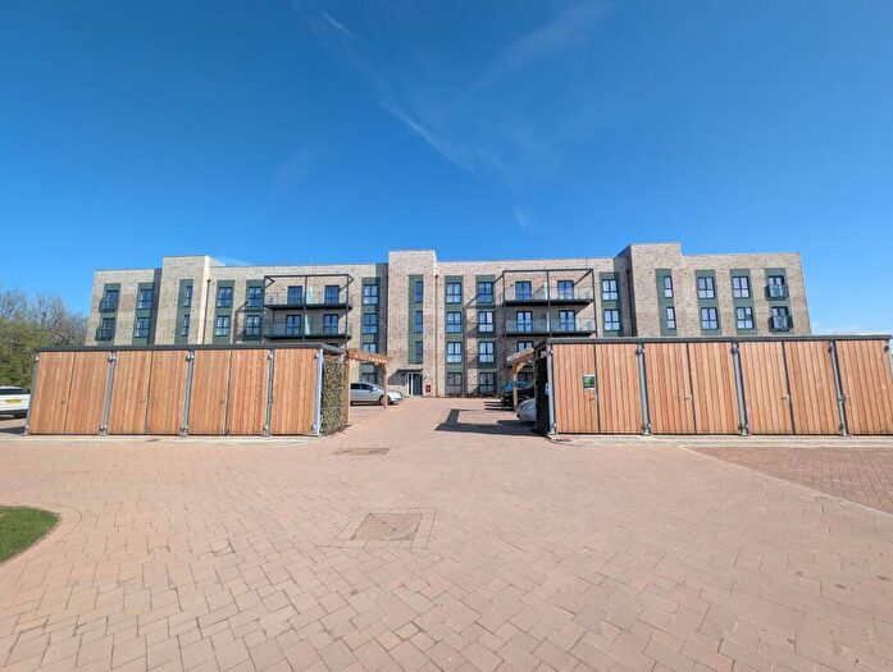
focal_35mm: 12
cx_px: 446
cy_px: 336
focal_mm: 2.23
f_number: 1.95
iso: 45
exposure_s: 1/1681
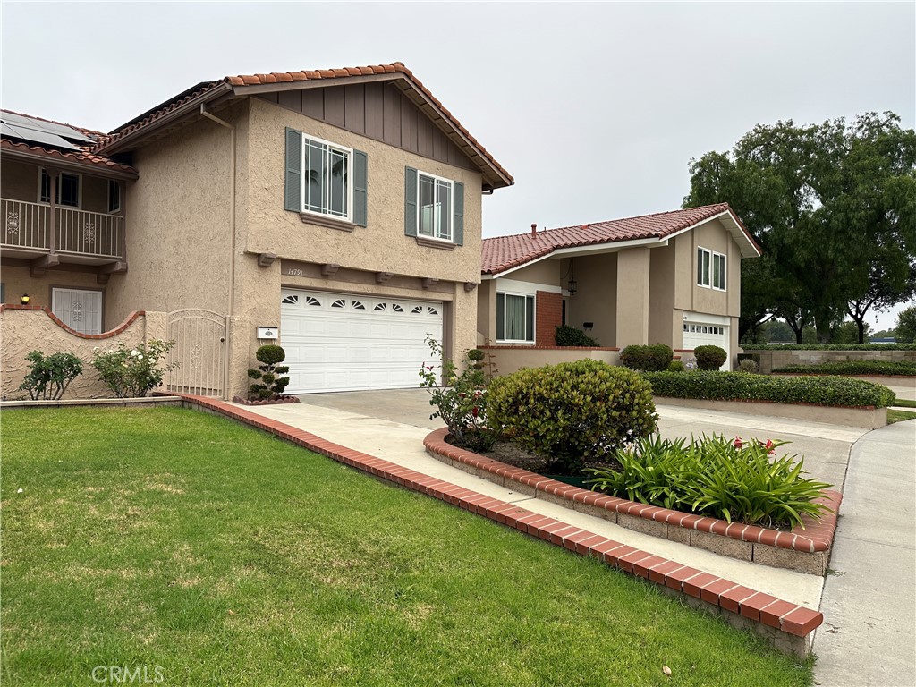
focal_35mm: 24
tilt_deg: +2.0
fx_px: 635
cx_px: 458
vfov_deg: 56.8
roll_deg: -0.2
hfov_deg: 71.6
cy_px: 344
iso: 80
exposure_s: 1/797
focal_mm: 6.86
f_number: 1.78
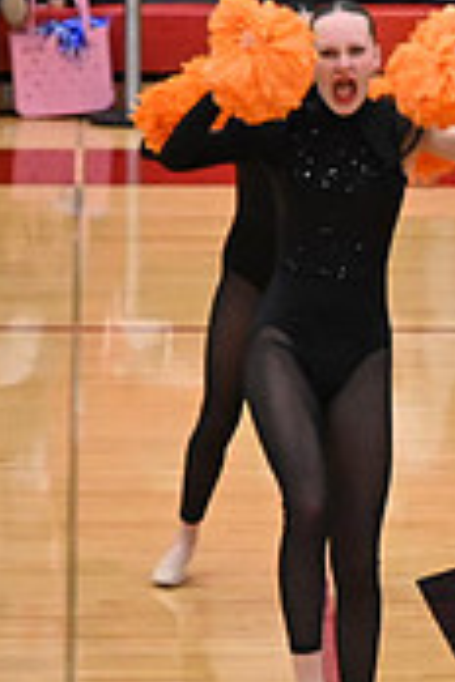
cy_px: 480
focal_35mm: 351
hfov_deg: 3.9
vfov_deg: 5.9
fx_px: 6654
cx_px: 1090
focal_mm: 70
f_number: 4
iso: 8000
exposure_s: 1/400
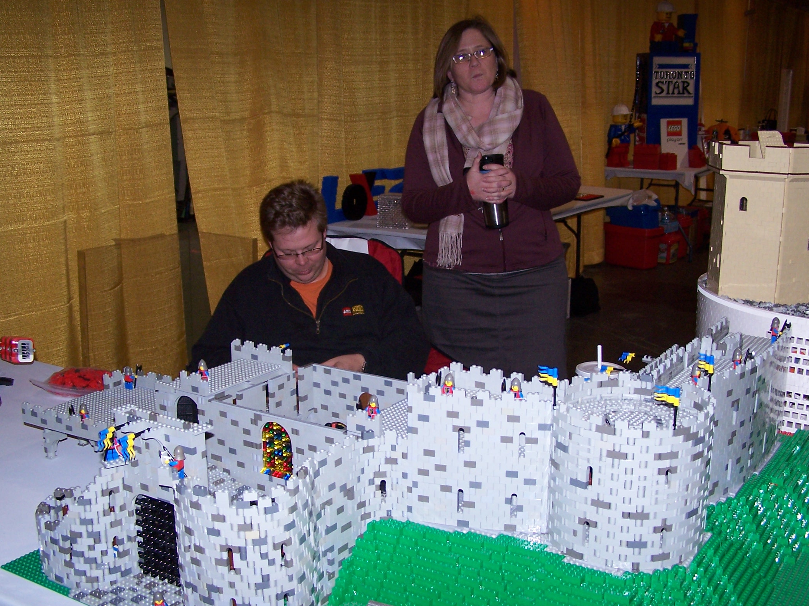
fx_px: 981
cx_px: 433
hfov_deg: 44.8
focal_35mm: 42
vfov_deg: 34.3
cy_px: 317
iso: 140
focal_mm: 6.3
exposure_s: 1/60
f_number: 2.8
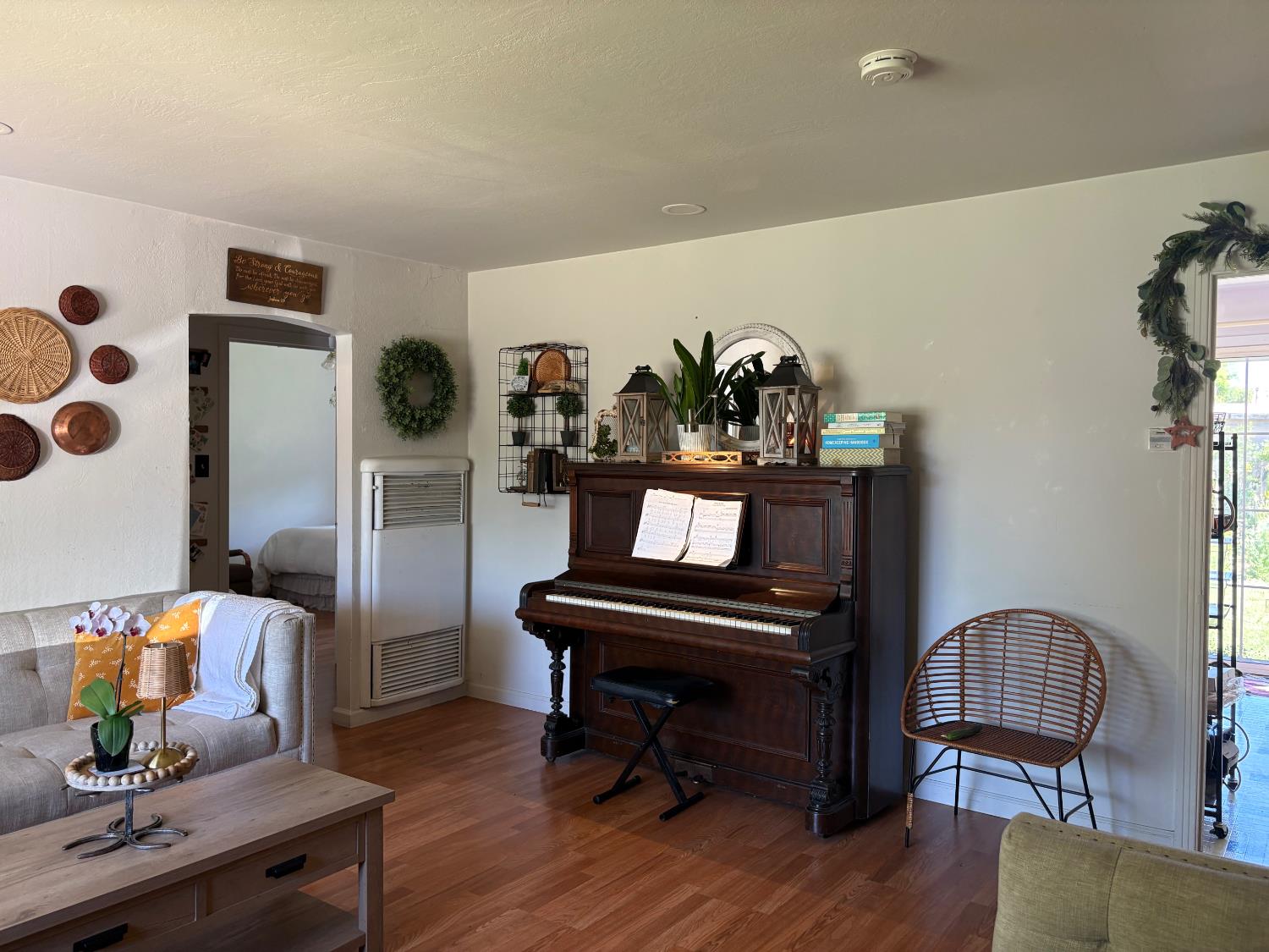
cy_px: 476
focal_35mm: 26
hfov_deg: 67.3
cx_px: 634
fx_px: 953
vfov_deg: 53.1
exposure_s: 1/60
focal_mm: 5.96
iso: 125
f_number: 1.6
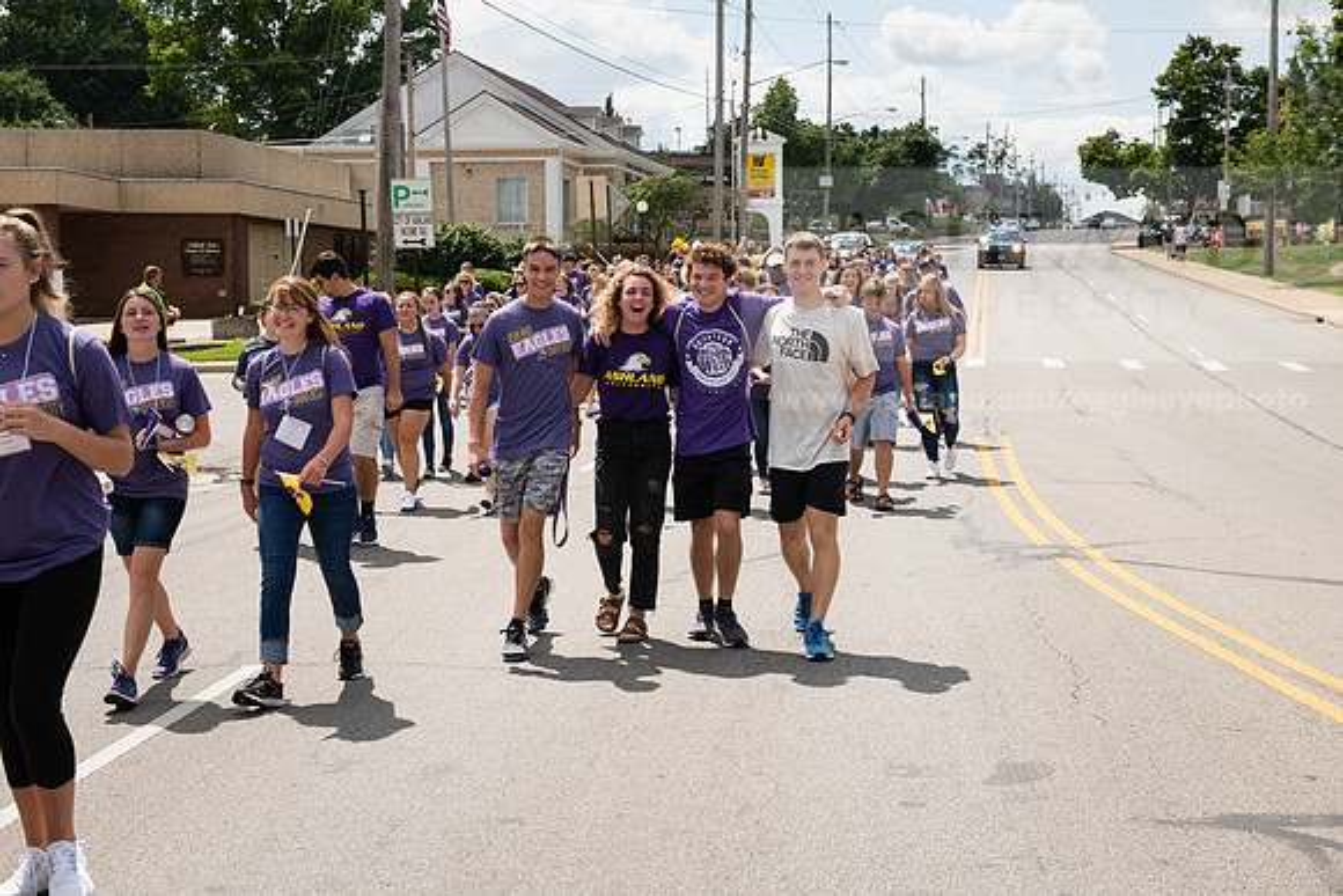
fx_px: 2052
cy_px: 448
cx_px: 672
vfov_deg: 24.6
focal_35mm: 55
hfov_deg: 36.2
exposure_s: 1/800
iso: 250
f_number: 6.3
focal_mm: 55
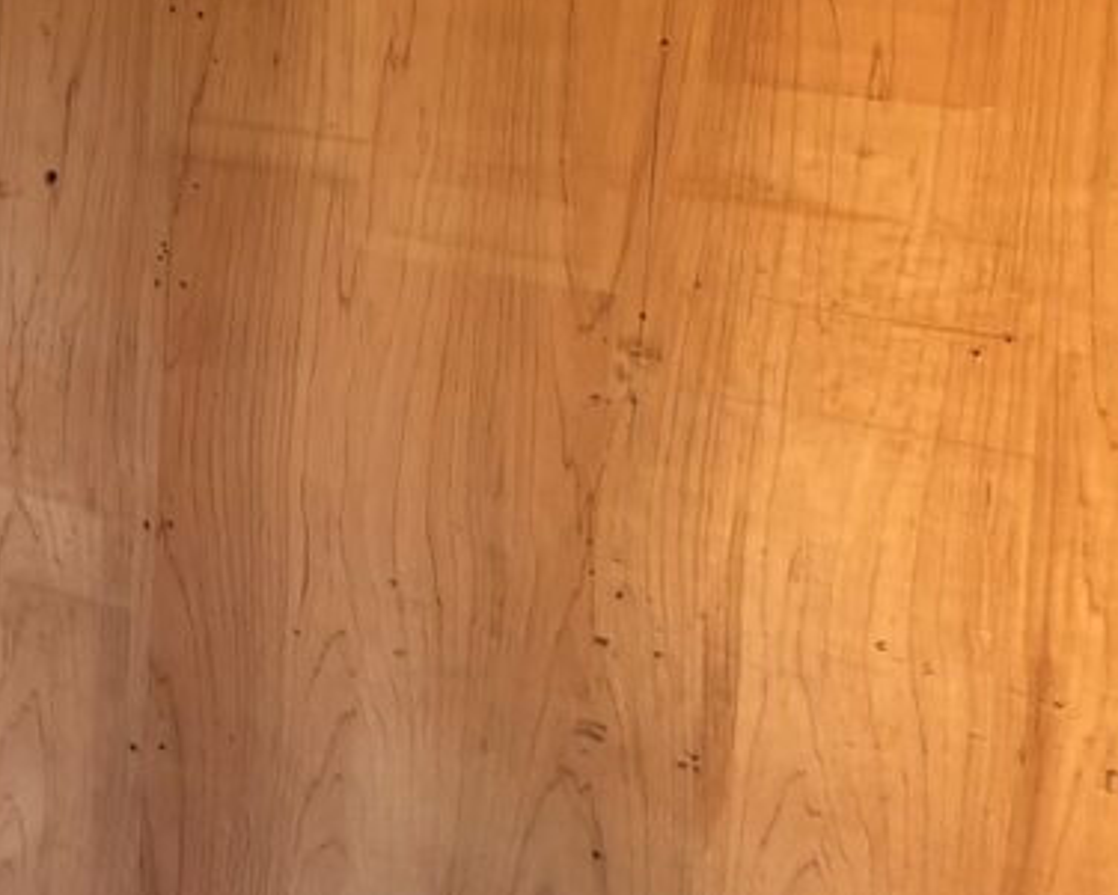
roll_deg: +0.8
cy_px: 274
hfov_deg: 15.7
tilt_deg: -9.4
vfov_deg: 14.2
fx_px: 3574
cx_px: -749
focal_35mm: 108
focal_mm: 5.96
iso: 125
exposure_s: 1/91
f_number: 1.6
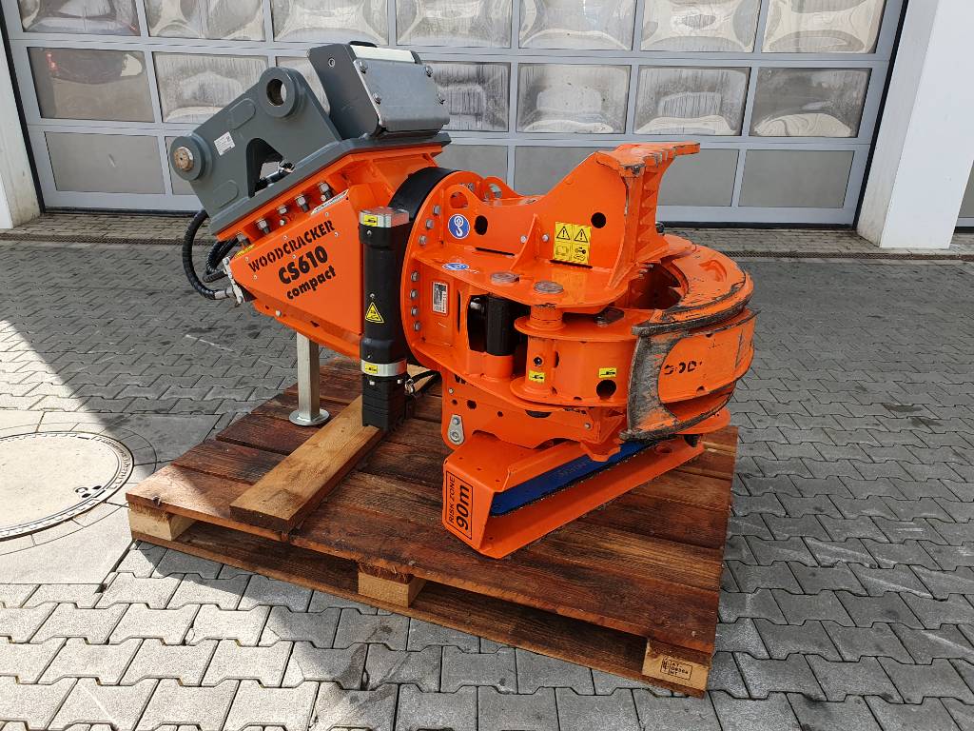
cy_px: 366
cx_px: 487
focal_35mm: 26
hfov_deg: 67.3
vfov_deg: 53.1
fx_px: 732
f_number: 2.4
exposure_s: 1/455
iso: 50
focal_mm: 4.32
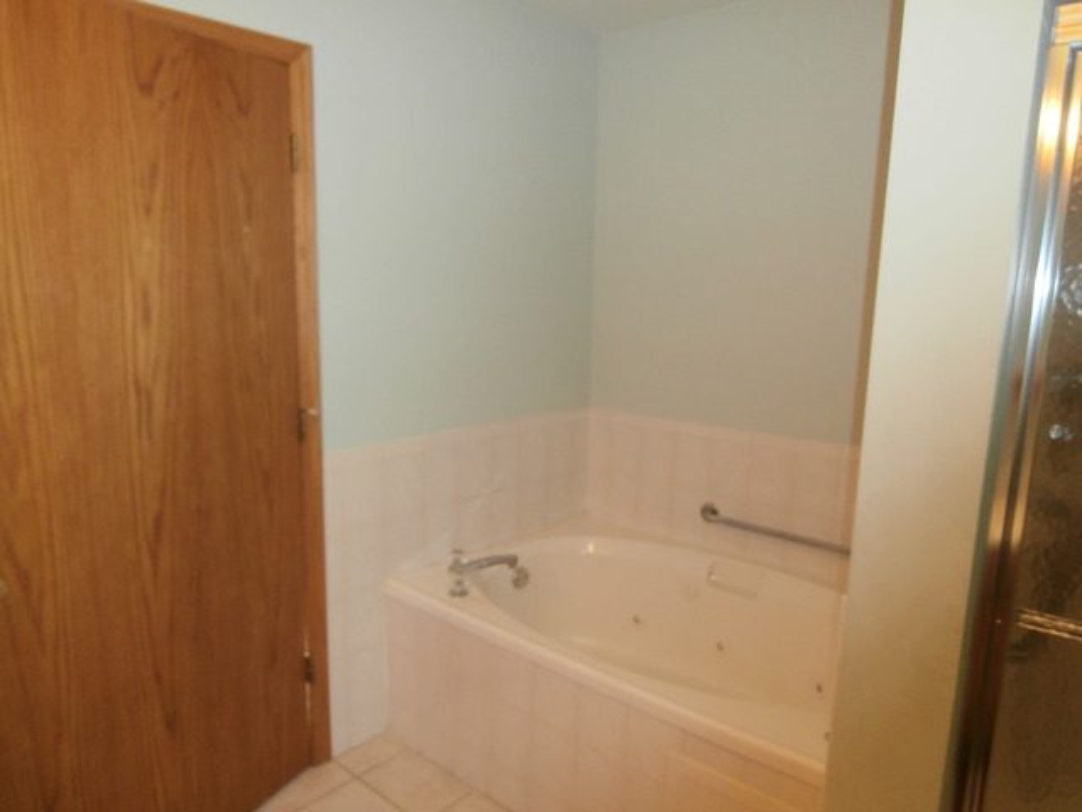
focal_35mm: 24
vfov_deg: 56.8
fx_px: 750
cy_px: 406
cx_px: 541
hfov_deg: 71.6
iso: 200
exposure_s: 1/30
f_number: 3
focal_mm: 4.2
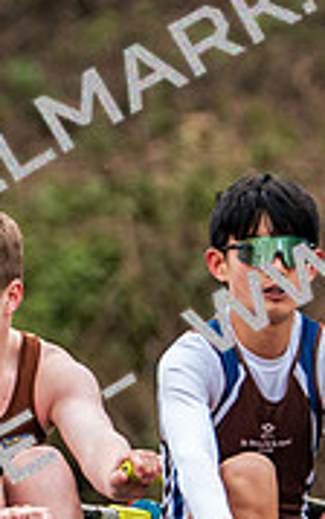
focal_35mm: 1980
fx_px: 28037
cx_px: -29
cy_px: 402
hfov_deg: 0.7
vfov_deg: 1.1
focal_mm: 600
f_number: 6.3
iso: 1600
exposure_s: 1/2000
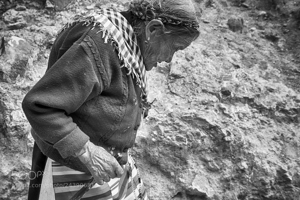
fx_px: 300
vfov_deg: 36.8
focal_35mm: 36
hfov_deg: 53.2
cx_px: 150
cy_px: 100
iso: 250
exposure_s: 1/500
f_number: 4
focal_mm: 24
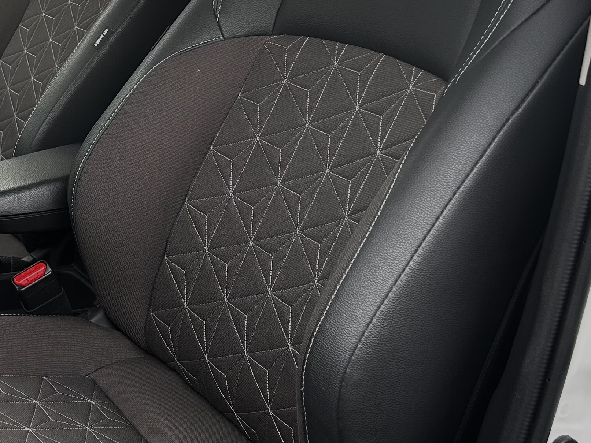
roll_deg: +0.8
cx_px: 29
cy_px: 153
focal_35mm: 65
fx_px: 1110
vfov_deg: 22.5
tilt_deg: -18.1
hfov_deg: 28.3
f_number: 1.5
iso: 64
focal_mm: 5.7
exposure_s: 1/121
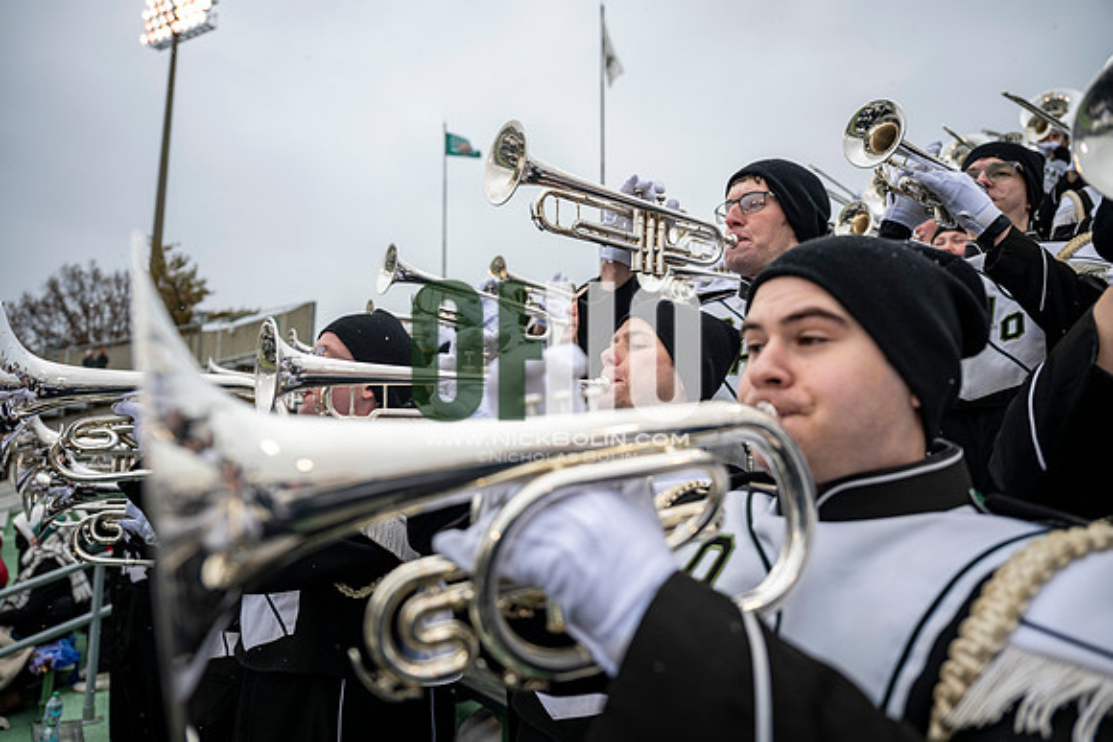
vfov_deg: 53.2
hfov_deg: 73.7
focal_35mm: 24
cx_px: 556
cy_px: 371
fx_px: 742
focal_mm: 24
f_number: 2.8
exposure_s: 1/500
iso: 160
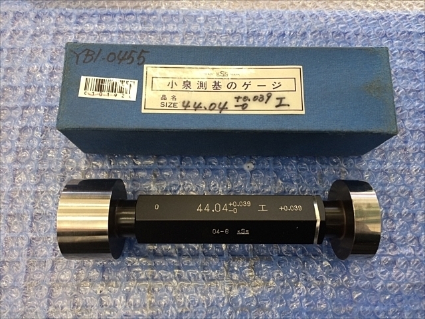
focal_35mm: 29
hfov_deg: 61.7
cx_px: 212
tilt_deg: -75.2
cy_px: 160
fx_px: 356
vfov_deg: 48.2
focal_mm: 4.15
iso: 64
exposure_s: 1/30
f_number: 2.2
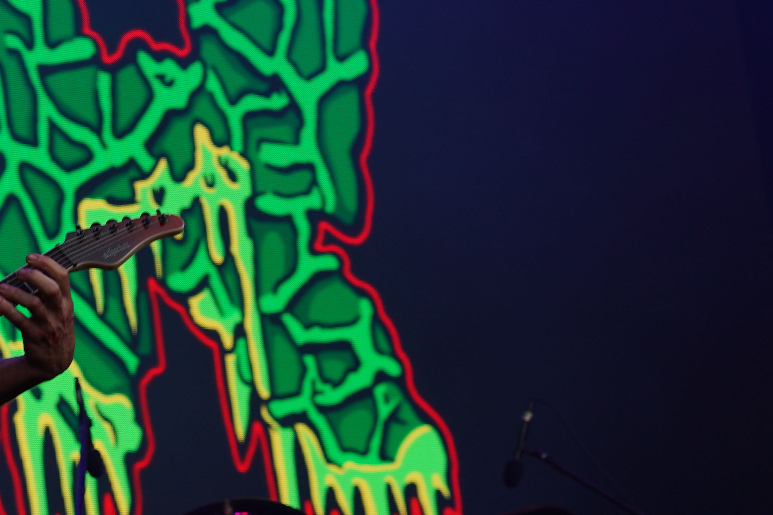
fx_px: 4208
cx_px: 8
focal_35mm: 196
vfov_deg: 7.0
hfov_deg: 10.4
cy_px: 254
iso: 100
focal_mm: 76
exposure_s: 1/160
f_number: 5.6
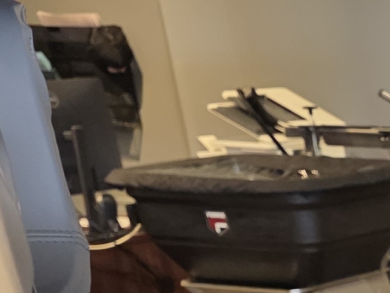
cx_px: 1007
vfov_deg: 8.9
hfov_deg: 11.0
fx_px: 1612
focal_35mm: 143
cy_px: 812
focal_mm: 6.3
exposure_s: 1/120
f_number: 1.7
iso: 640
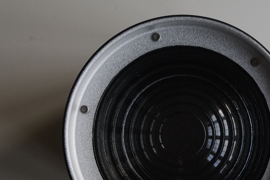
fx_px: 720
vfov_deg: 14.2
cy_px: 131
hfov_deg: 21.1
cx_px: 187
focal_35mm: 96
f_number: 4
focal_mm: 32.9
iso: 1000
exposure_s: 1/60
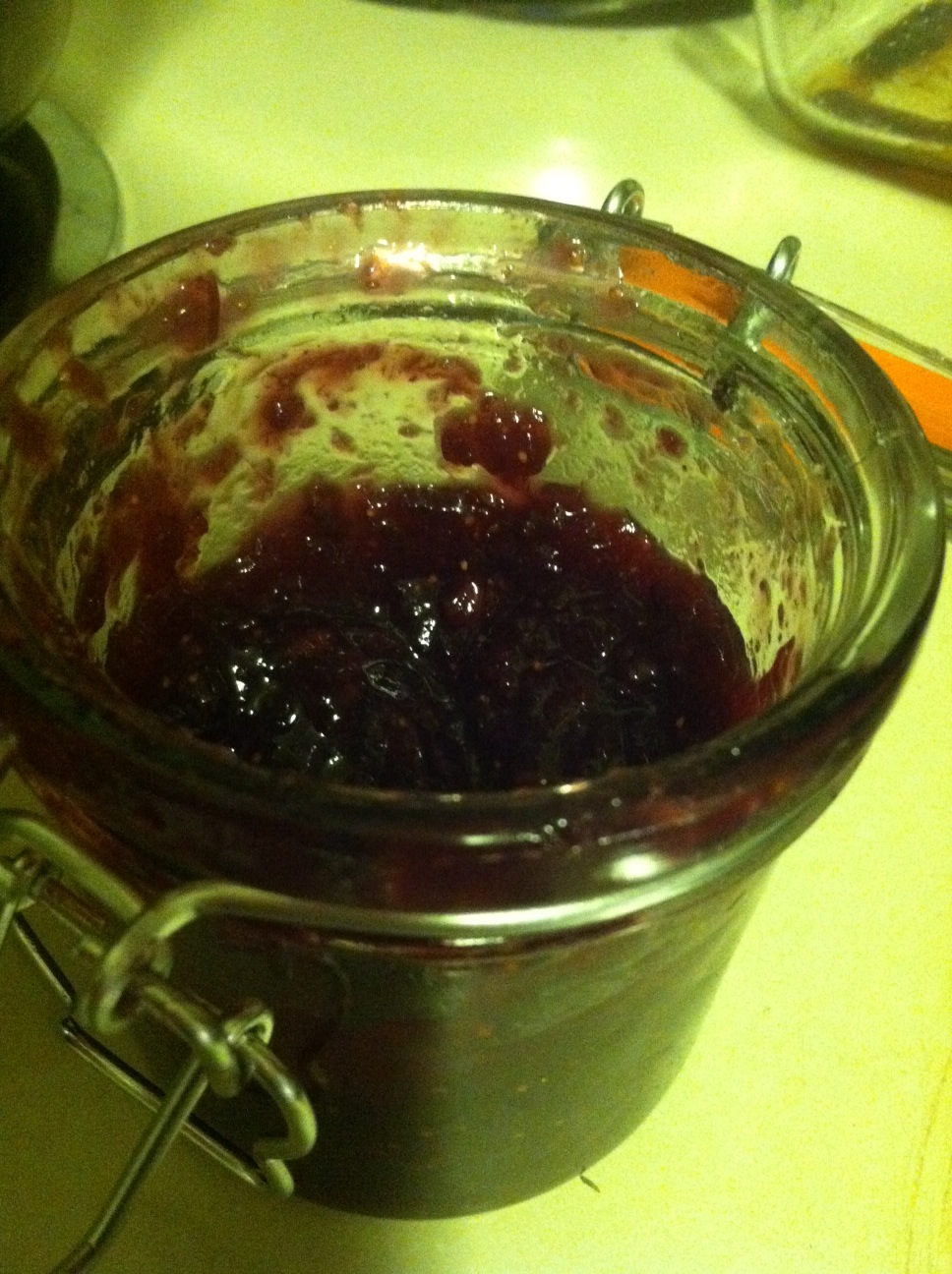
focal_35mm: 35
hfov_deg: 40.6
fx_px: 1287
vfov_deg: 52.7
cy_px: 637
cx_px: 476
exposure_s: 1/15
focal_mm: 3.85
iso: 1000
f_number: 2.8
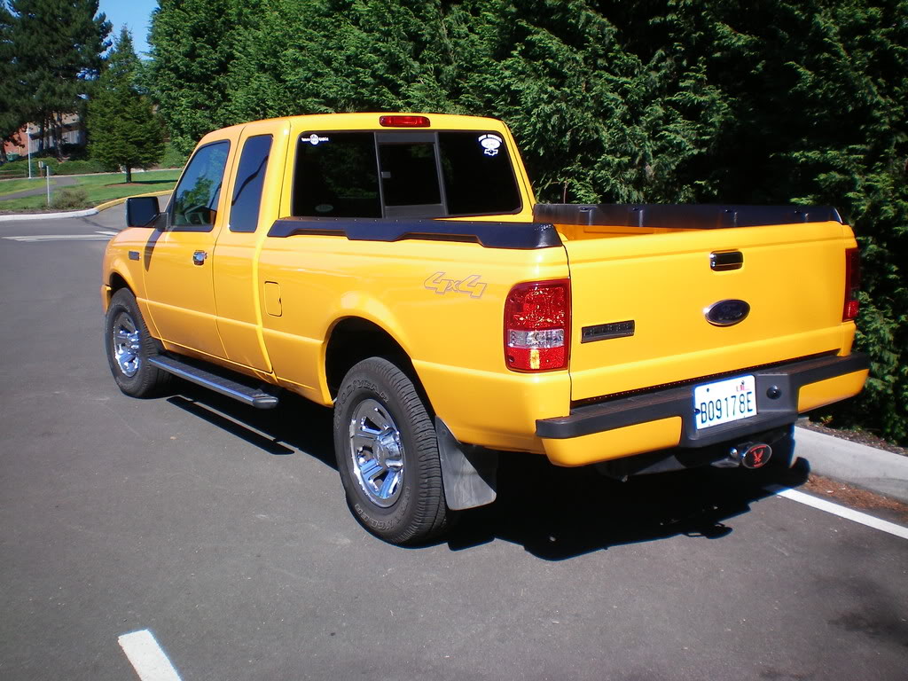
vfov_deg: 37.7
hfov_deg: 49.0
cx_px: 454
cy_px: 340
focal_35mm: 38
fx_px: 997
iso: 64
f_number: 4.6
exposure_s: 1/400
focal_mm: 6.3
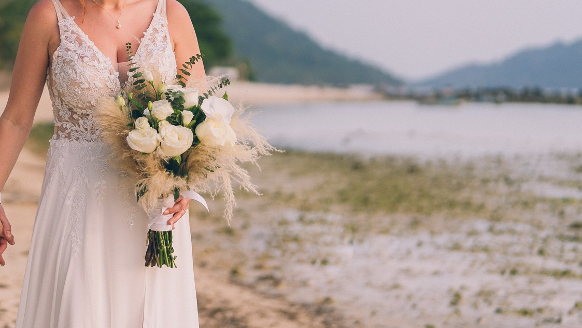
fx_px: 1590
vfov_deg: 11.7
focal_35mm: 103
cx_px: 66
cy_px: 11
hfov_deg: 20.4
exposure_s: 1/2000
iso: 100
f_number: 1.4
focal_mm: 50
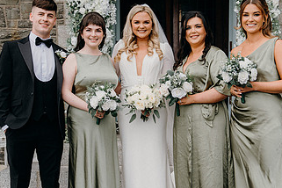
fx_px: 509
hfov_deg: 30.9
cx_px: 162
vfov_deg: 20.9
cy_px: 109
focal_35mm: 65
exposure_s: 1/320
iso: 125
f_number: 3.5
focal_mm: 36
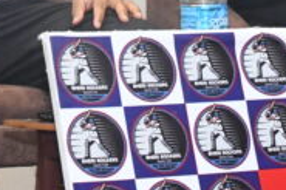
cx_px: 53
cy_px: -42
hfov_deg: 9.7
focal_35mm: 212
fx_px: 1683
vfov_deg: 6.4
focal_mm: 34
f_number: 7.1
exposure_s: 1/160
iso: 10000
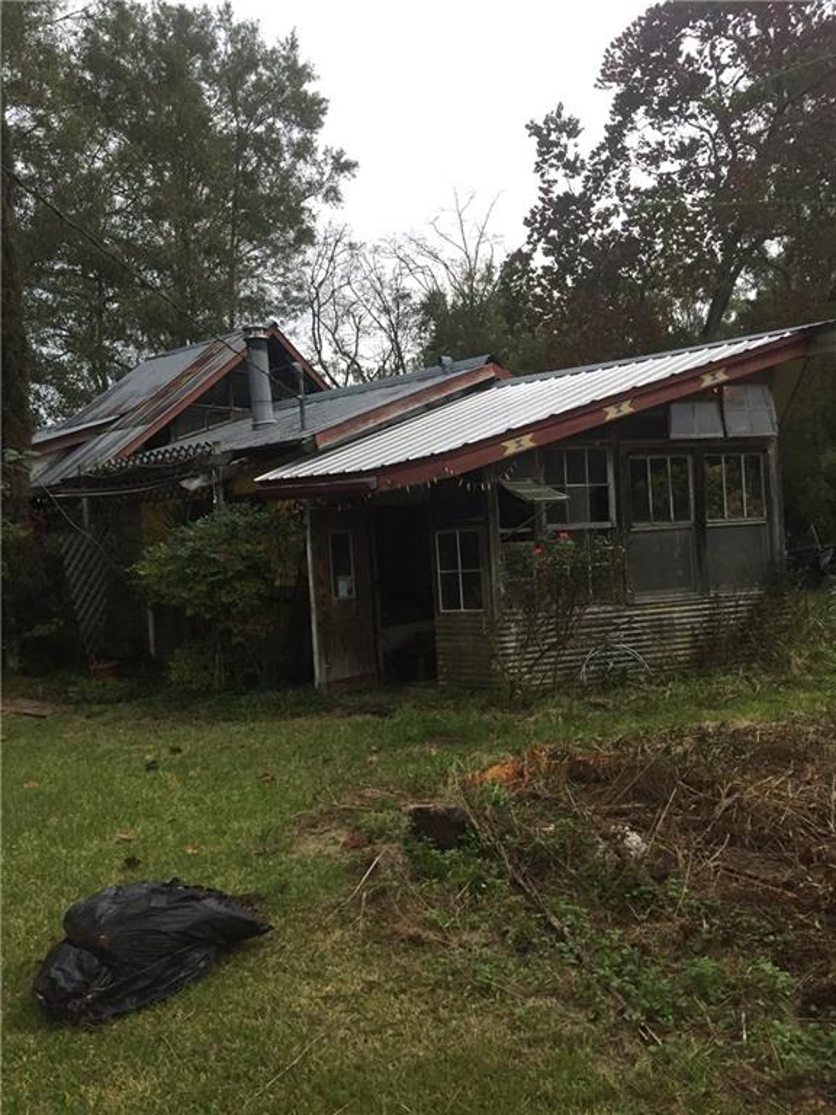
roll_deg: +2.7
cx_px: 418
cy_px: 558
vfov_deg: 61.7
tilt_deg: -0.3
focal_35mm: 29
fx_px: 934
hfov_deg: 48.2
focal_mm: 4.15
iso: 50
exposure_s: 1/30
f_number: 2.2
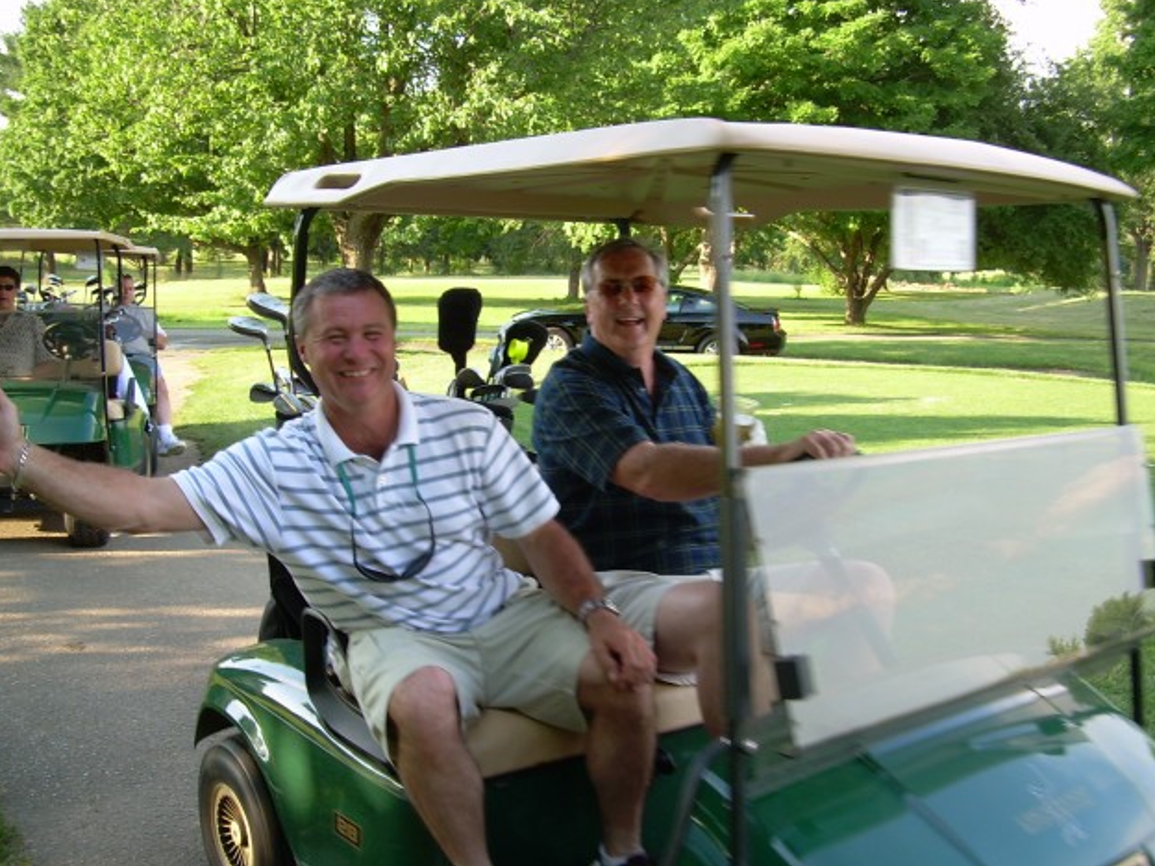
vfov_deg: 36.8
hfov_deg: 47.9
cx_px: 572
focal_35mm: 39
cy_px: 424
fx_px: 1301
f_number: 2.8
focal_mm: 6.3
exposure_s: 1/105
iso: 50
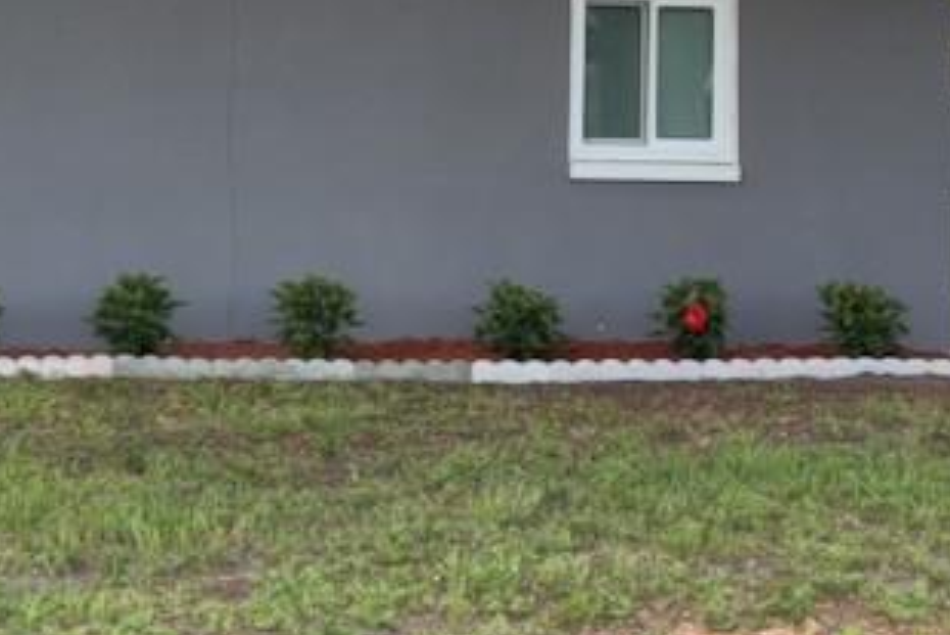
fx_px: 2719
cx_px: 129
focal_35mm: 103
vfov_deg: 13.1
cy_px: -58
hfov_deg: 19.5
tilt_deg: +1.5
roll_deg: -0.4
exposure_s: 1/538
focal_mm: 6.76
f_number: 1.78
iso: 80
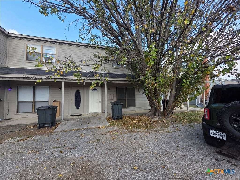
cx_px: 120
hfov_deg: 106.2
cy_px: 90
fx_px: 90
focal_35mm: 13
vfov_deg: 89.9
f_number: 1.9
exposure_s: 1/548
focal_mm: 2.2
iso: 40
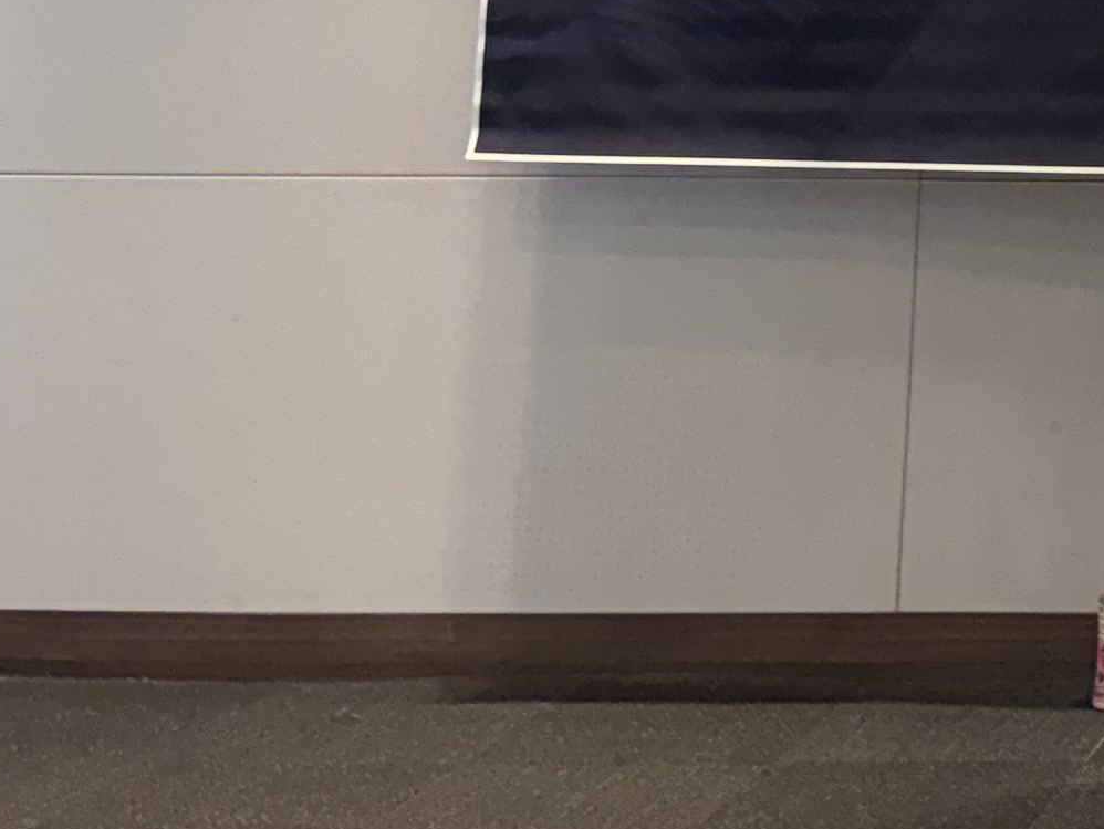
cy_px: -660
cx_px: 1965
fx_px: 3350
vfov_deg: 12.8
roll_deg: -0.5
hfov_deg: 16.0
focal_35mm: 105
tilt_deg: +8.2
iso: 125
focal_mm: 5.96
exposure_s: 1/60
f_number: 1.6
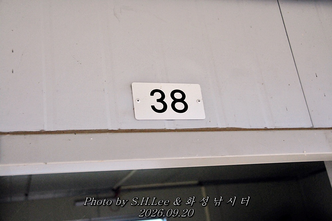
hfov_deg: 42.4
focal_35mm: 46
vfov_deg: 28.9
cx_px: 166
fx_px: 428
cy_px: 110
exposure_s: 1/3200
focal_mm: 31
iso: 1600
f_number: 4
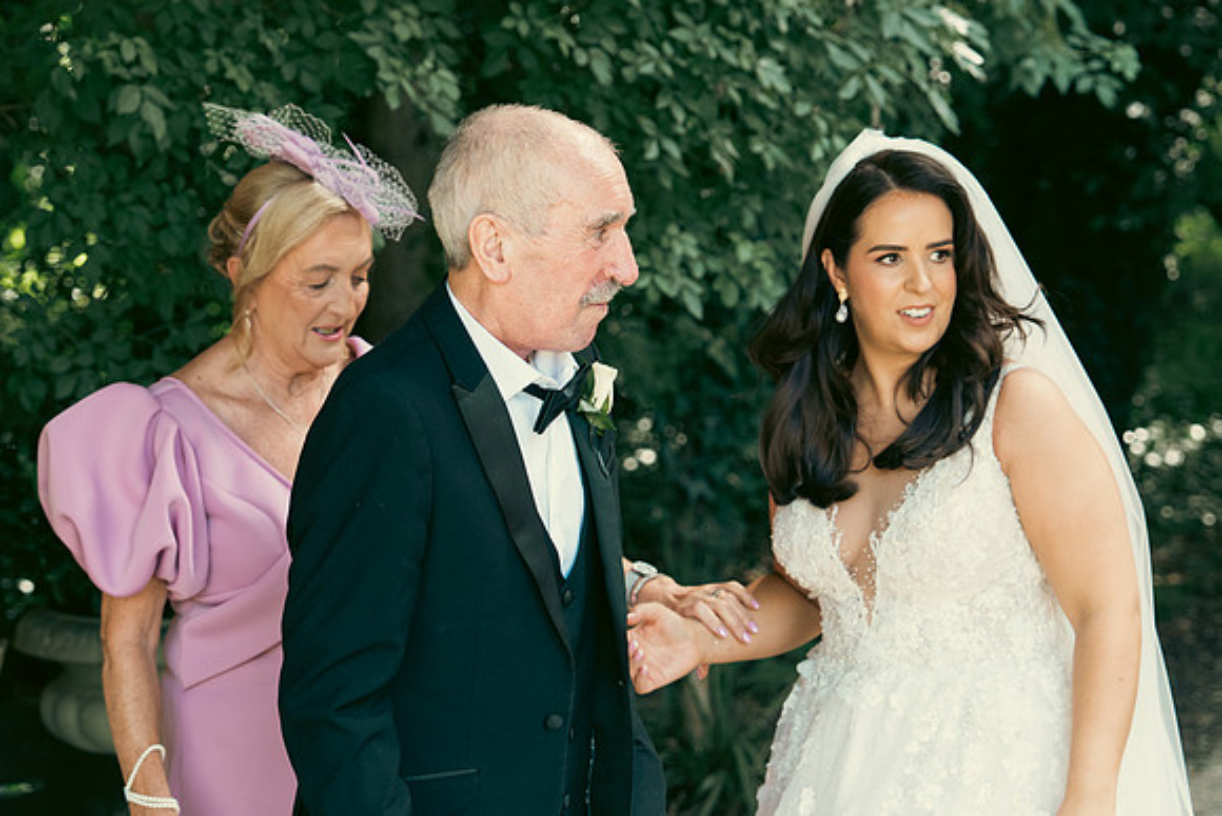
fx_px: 3056
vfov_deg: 15.2
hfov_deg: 22.6
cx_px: 611
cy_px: 408
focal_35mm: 90
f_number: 3.5
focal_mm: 60
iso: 500
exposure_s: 1/200
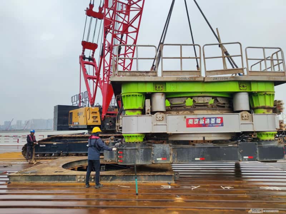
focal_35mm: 24
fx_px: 198
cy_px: 107
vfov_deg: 56.8
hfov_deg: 71.6
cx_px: 143
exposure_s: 1/478
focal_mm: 6.72
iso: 50
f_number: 1.69
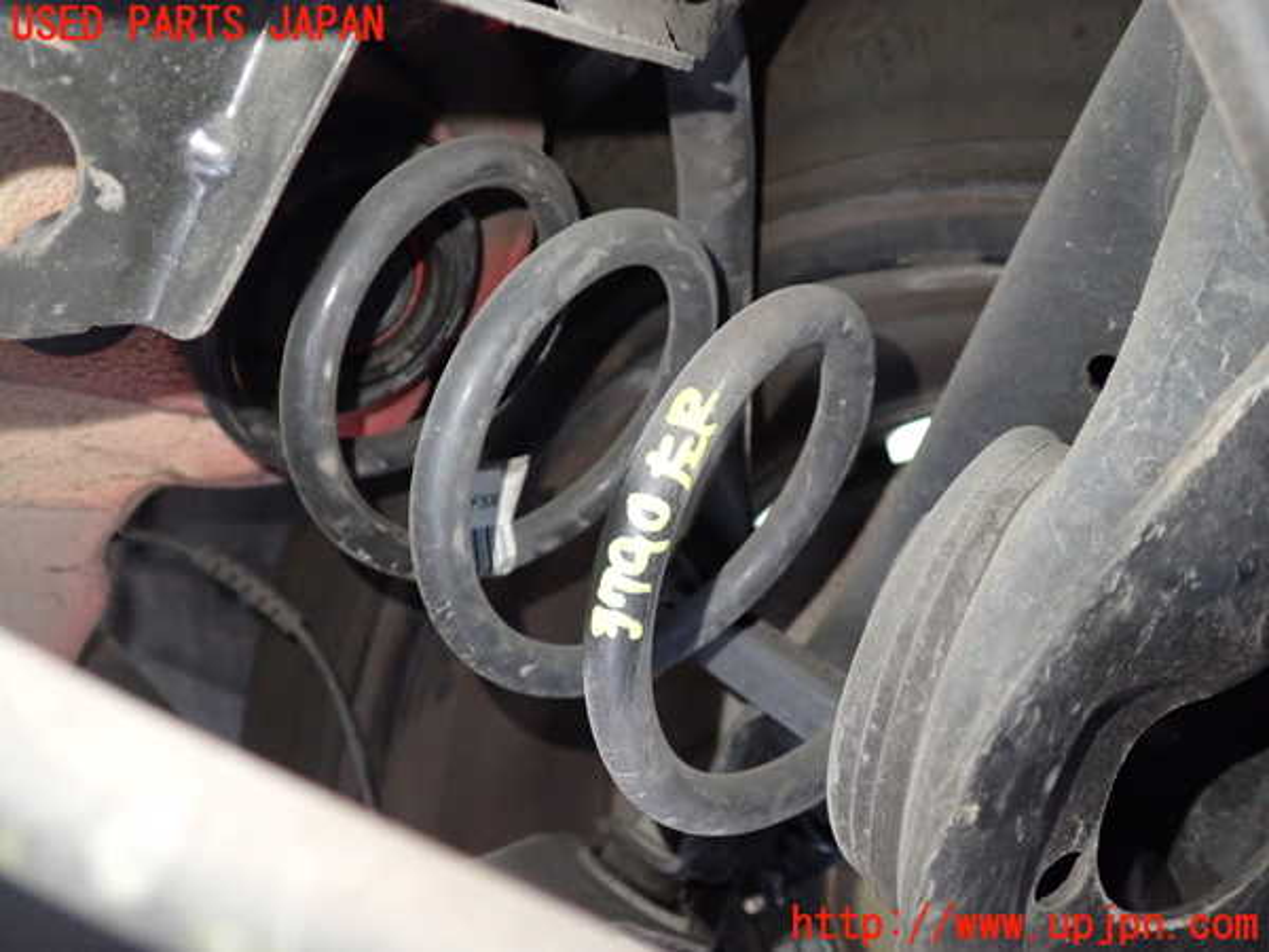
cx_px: 634
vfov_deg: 46.8
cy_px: 476
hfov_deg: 60.0
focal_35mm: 30
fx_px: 1100
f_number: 2.3
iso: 800
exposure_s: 1/20
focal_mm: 5.4
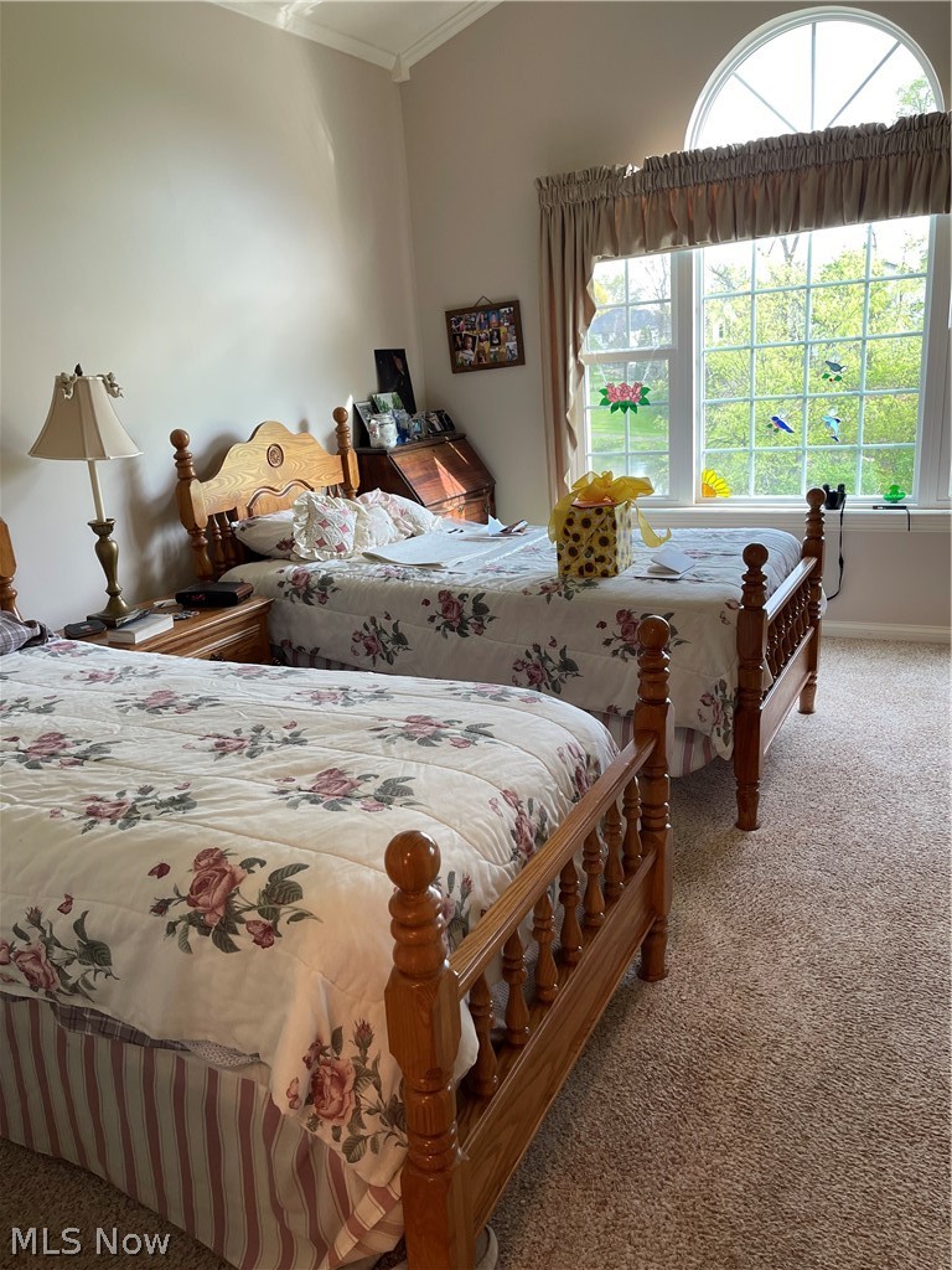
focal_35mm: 25
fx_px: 917
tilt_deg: -17.2
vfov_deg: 69.4
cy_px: 635
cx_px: 476
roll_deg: +3.3
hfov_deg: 54.9
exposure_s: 1/60
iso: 80
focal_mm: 5.1
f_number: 1.6
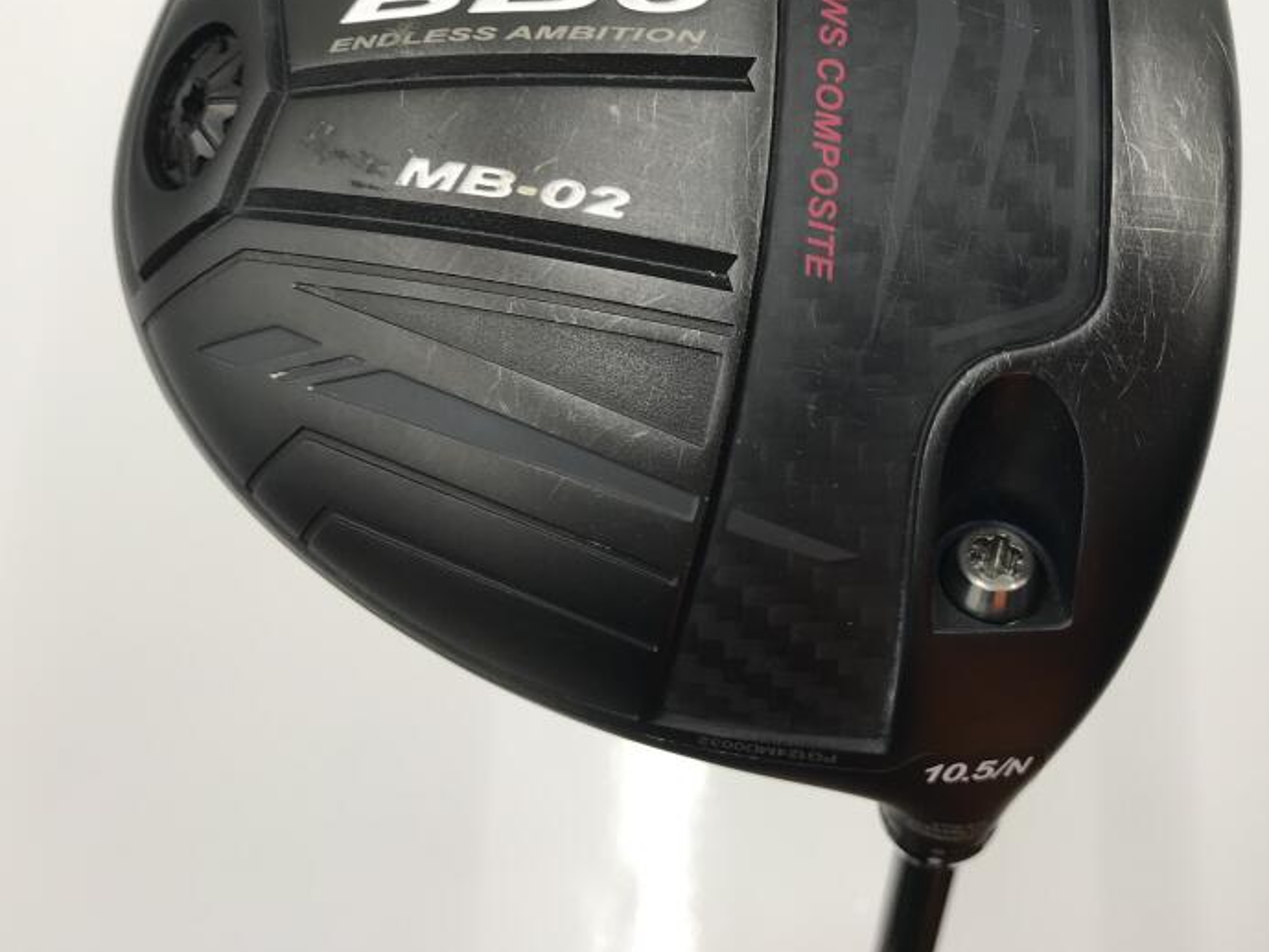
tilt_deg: -69.0
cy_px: 298
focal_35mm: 39
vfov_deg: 36.4
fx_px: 1430
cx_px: 794
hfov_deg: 47.4
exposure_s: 1/60
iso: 32
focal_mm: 3.99
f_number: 1.8
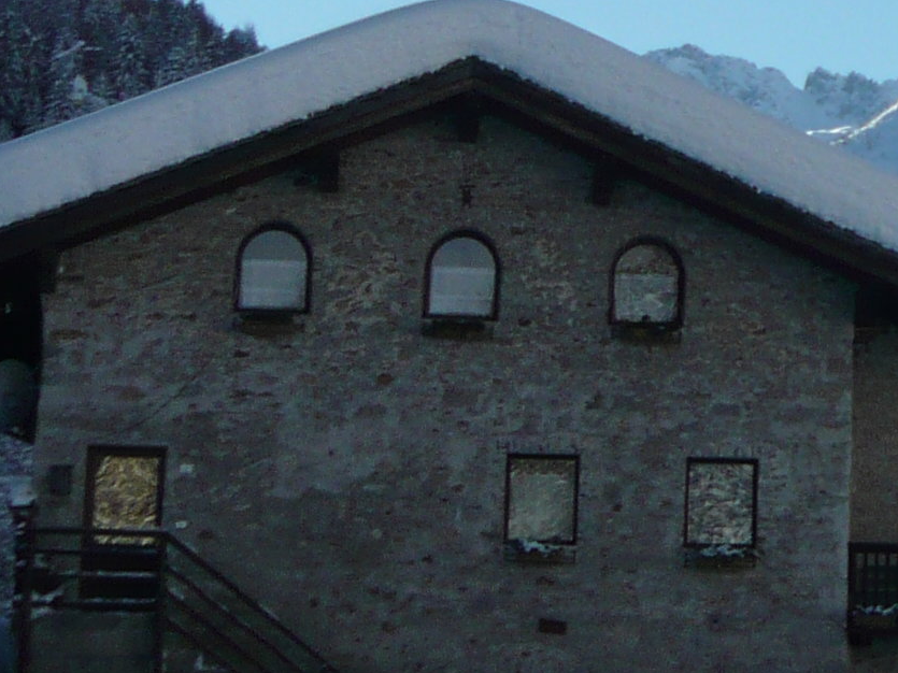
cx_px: 1527
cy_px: -121
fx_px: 3346
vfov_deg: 11.3
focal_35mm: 129
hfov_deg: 13.9
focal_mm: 5.5
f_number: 8
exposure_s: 1/320
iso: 100
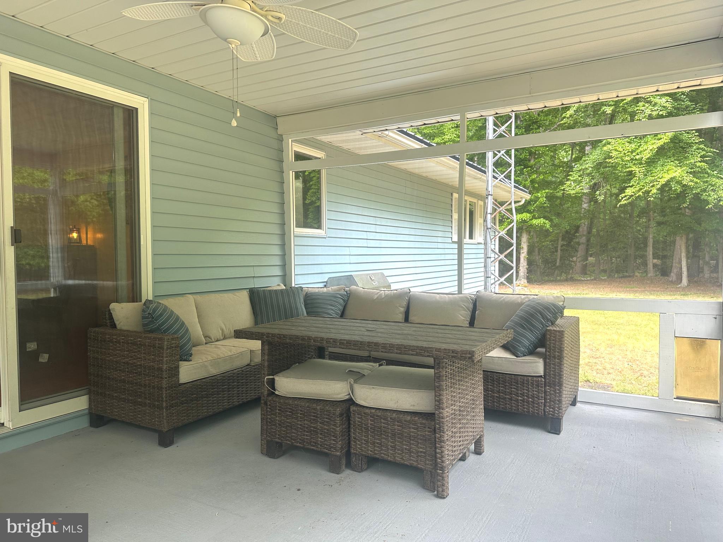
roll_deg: -0.3
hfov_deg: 71.6
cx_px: 362
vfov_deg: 56.8
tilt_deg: -2.3
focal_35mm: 24
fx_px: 501
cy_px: 271
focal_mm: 6.86
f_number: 1.78
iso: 80
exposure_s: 1/121
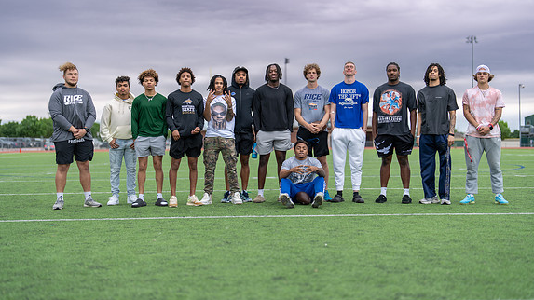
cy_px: 134
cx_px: 269
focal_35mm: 53
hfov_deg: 39.2
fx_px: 750
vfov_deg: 22.6
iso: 100
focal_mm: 50
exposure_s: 1/640
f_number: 1.2
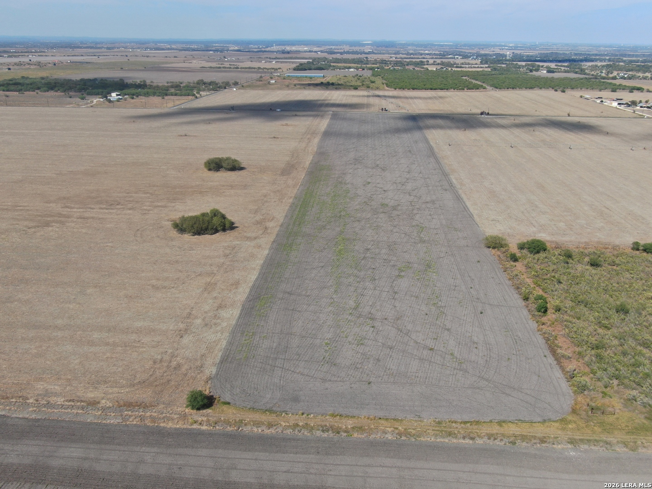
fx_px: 584
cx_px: 326
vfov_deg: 45.4
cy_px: 244
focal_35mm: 31
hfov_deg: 58.4
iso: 100
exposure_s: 1/1250
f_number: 3.1
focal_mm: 5.33
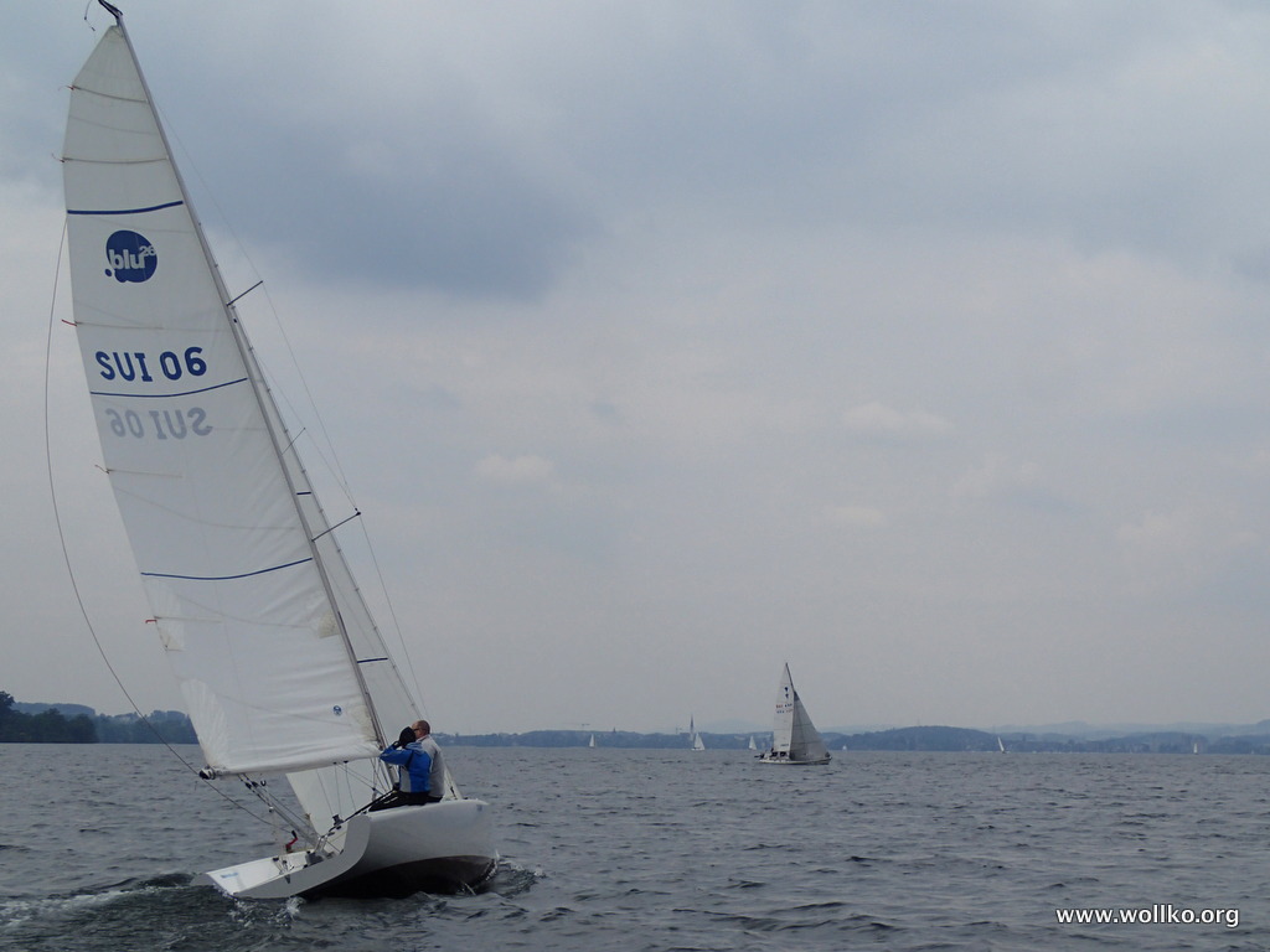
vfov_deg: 24.0
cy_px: 476
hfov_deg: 31.7
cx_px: 635
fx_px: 2238
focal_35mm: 61
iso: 100
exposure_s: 1/125
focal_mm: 11.01
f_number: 14
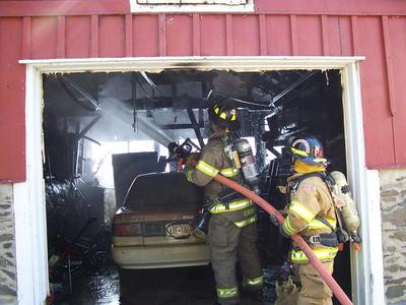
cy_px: 152
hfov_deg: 54.0
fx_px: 399
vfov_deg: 41.8
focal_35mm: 34
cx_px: 203
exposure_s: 1/90
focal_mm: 5.6
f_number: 2.7
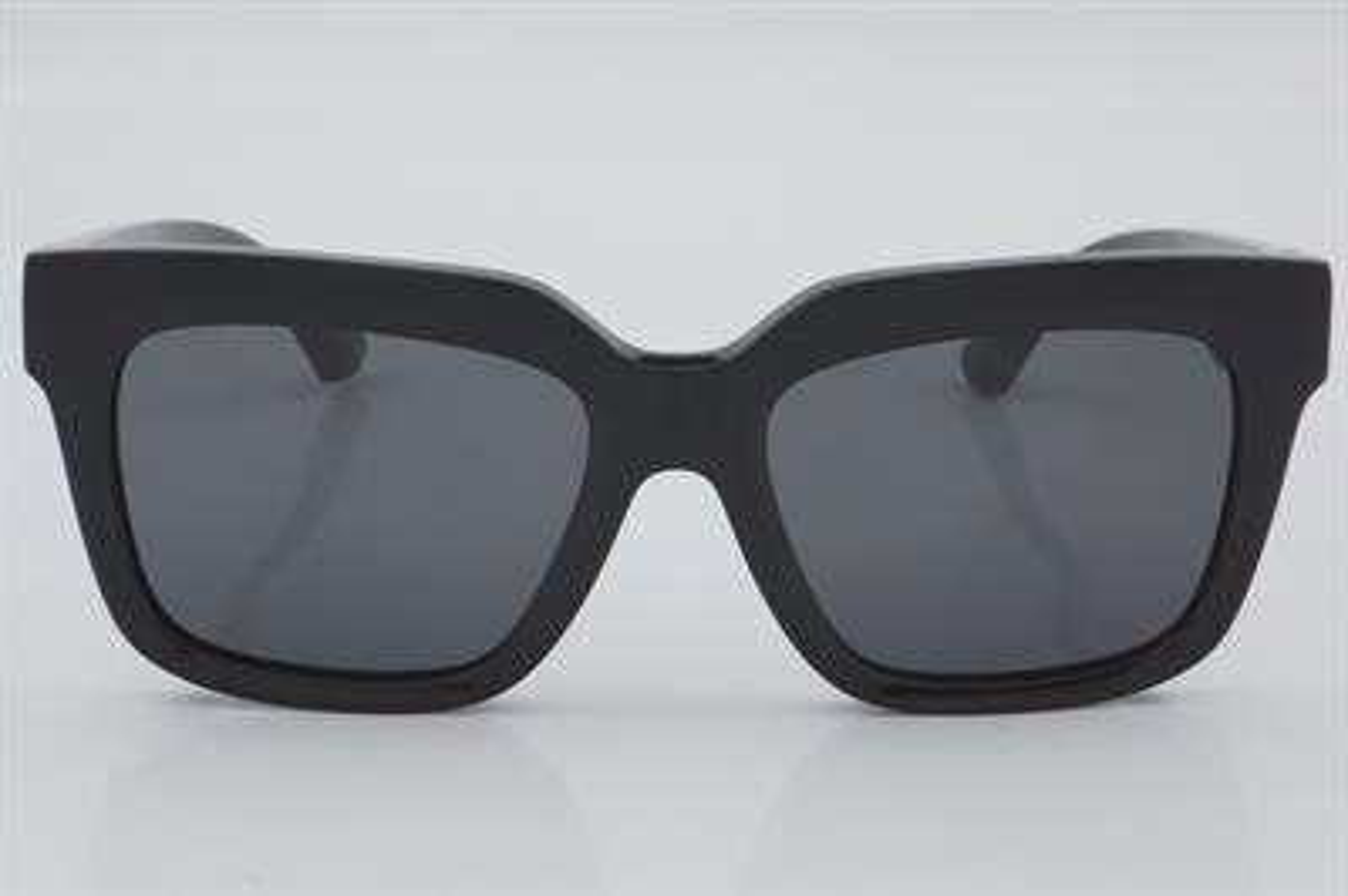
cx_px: 674
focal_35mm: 82
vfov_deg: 16.5
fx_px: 3087
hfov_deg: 24.6
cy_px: 448
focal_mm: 55
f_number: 32
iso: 100
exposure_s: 1/4
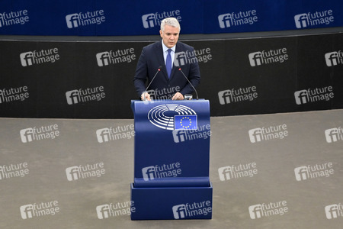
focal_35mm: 200
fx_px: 1905
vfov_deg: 6.9
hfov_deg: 10.3
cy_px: 114
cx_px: 172
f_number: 2.8
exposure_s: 1/320
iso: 1250
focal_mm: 200
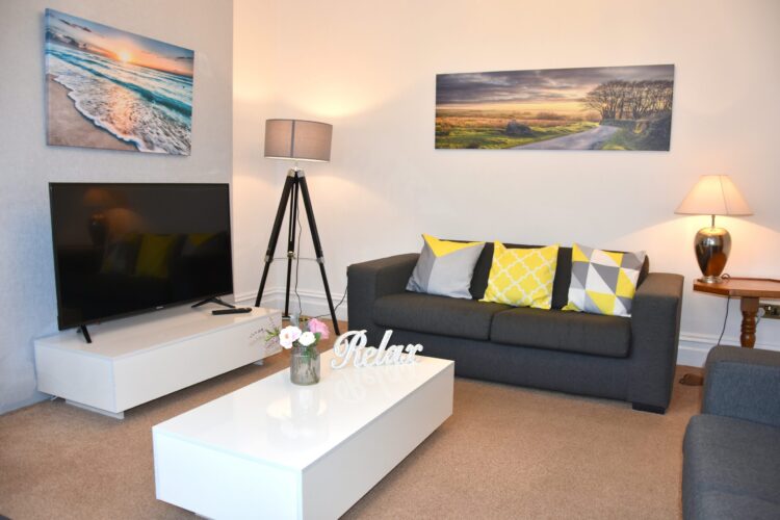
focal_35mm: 27
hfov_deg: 67.4
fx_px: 585
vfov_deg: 47.9
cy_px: 260
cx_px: 390
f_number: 3.5
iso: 400
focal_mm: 18
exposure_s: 1/60
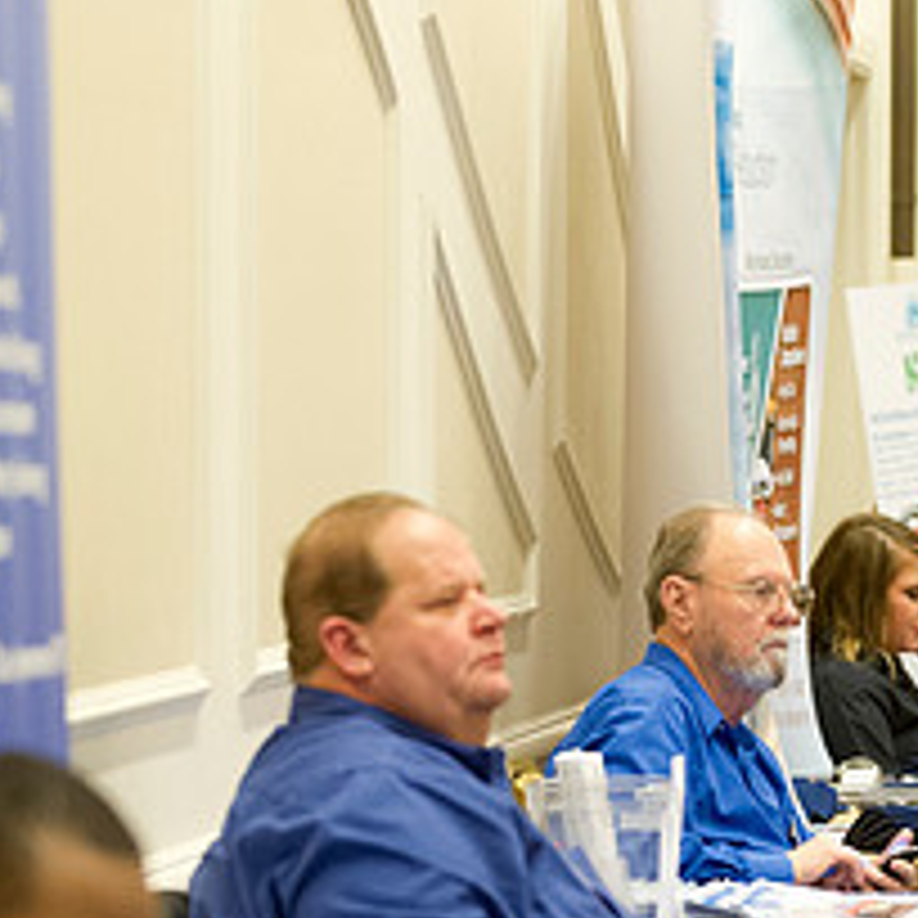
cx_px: 670
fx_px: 6871
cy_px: 702
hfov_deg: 7.6
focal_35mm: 229
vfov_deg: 7.6
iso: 3200
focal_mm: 95
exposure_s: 1/60
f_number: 2.8
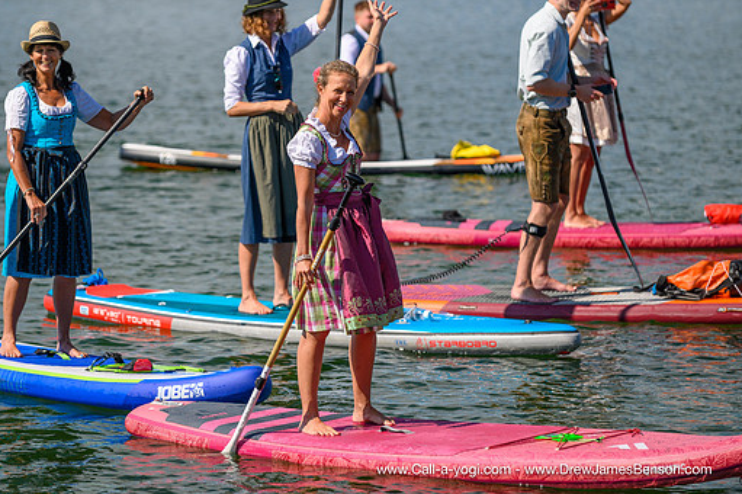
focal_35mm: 227
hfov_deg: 9.1
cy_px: 221
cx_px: 325
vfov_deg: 6.0
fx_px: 4676
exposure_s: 1/1000
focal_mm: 200
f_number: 4
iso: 200
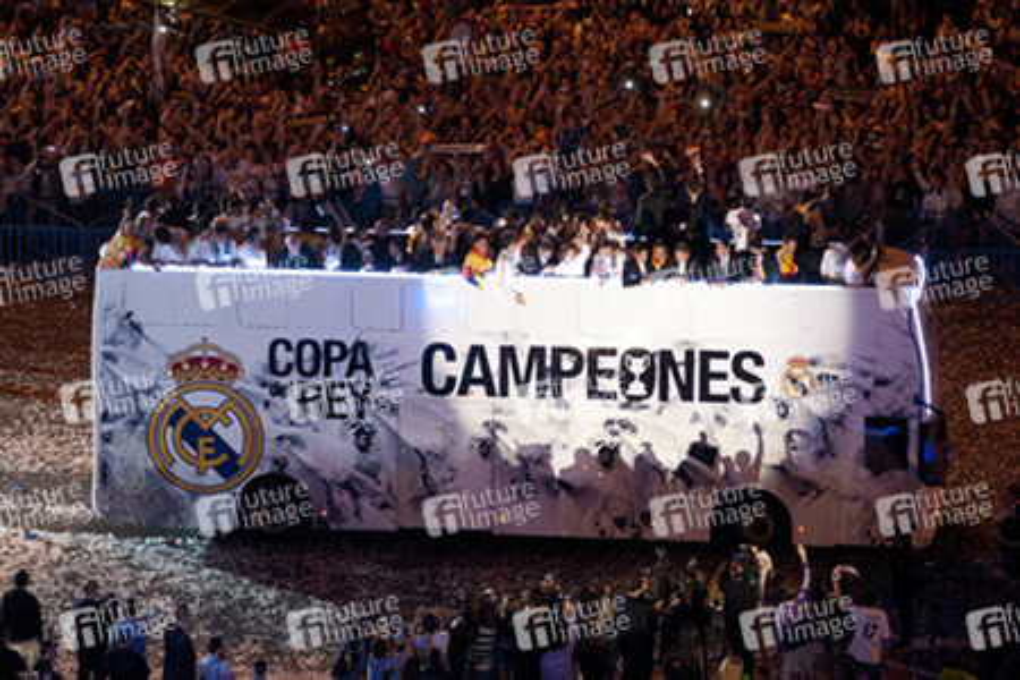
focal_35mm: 200
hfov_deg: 10.3
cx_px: 510
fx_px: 5666
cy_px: 340
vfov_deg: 6.9
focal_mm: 200
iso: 3200
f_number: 3.2
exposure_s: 1/250
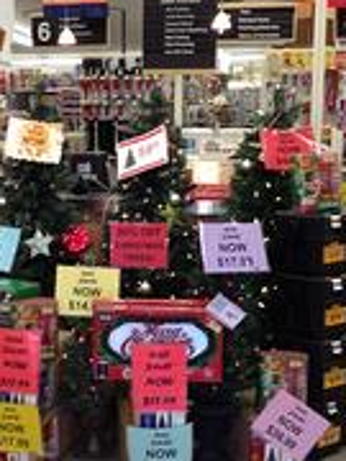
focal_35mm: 68
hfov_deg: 21.4
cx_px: 88
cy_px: 220
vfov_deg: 28.6
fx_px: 906
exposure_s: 1/40
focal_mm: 4.28
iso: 80
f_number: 2.4
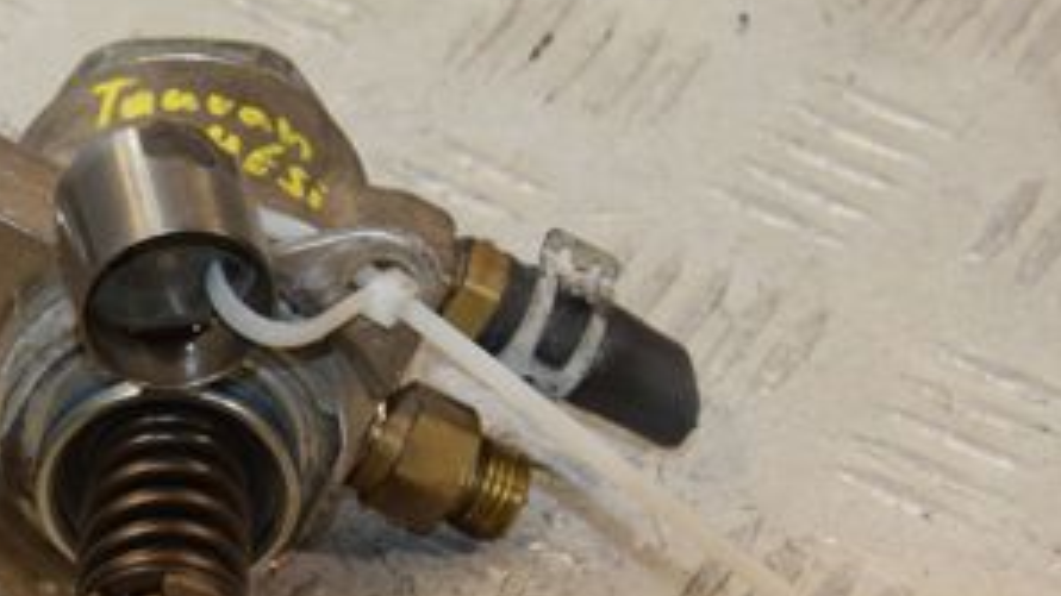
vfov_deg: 6.2
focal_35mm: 196
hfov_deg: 10.9
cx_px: 186
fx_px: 5514
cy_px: 360
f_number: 8
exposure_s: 1/200
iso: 1600
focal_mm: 58
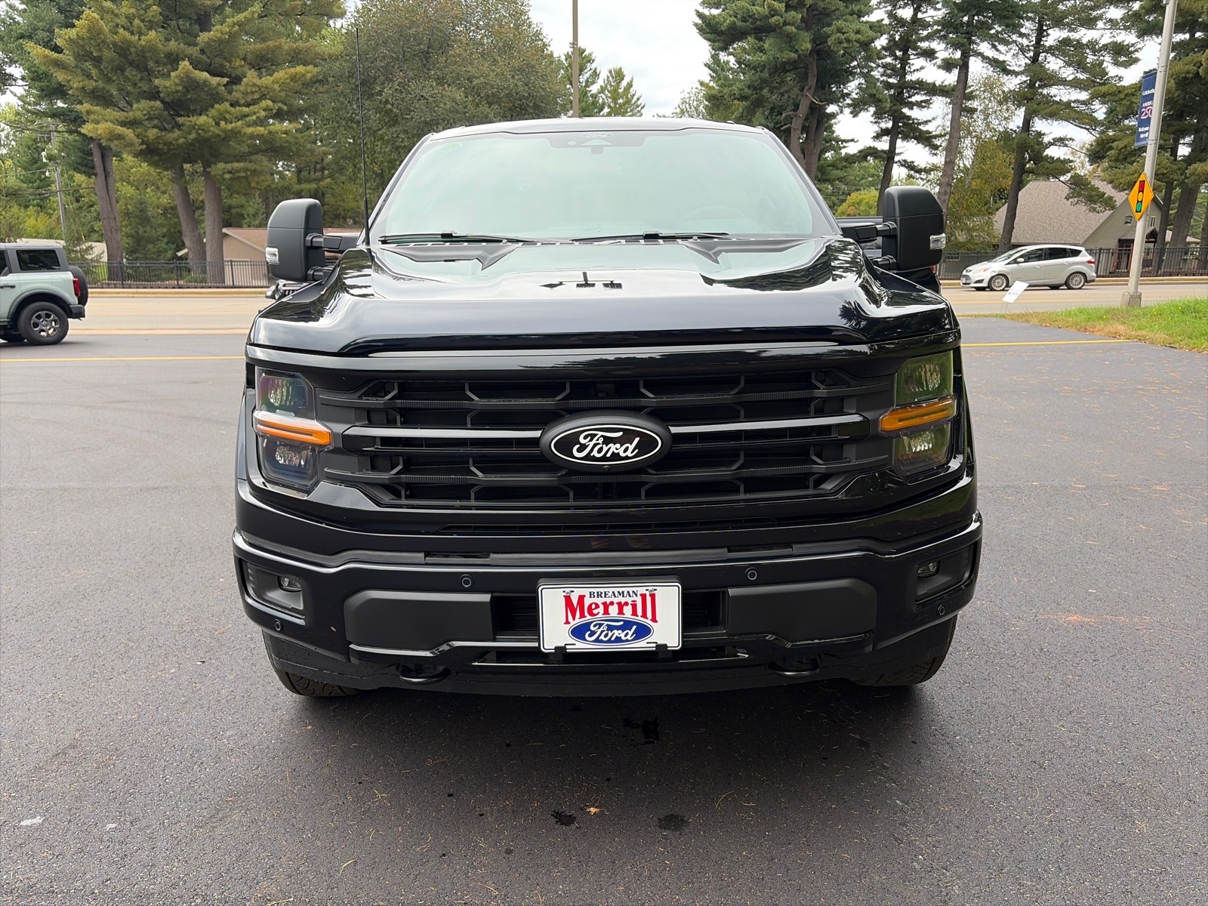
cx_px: 604
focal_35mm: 26
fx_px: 907
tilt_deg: -13.7
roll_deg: -0.8
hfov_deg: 67.3
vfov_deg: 53.1
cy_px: 453
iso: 50
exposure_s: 1/392
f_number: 1.6
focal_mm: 5.96
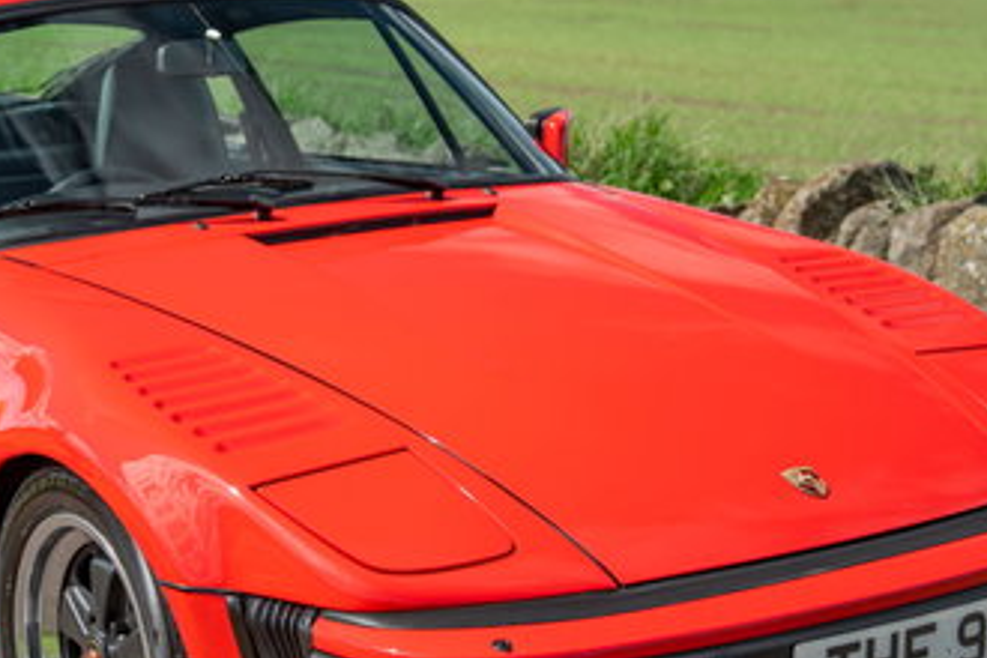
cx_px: 387
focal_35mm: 93
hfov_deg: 21.9
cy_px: 407
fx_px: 2550
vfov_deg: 14.7
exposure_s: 1/1000
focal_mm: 40
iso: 100
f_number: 2.8
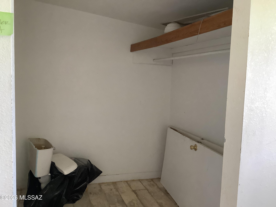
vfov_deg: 45.4
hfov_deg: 58.4
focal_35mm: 31
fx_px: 247
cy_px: 104
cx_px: 138
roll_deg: -1.4
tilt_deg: -7.0
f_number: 2.4
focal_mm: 3.3
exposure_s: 1/60
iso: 320
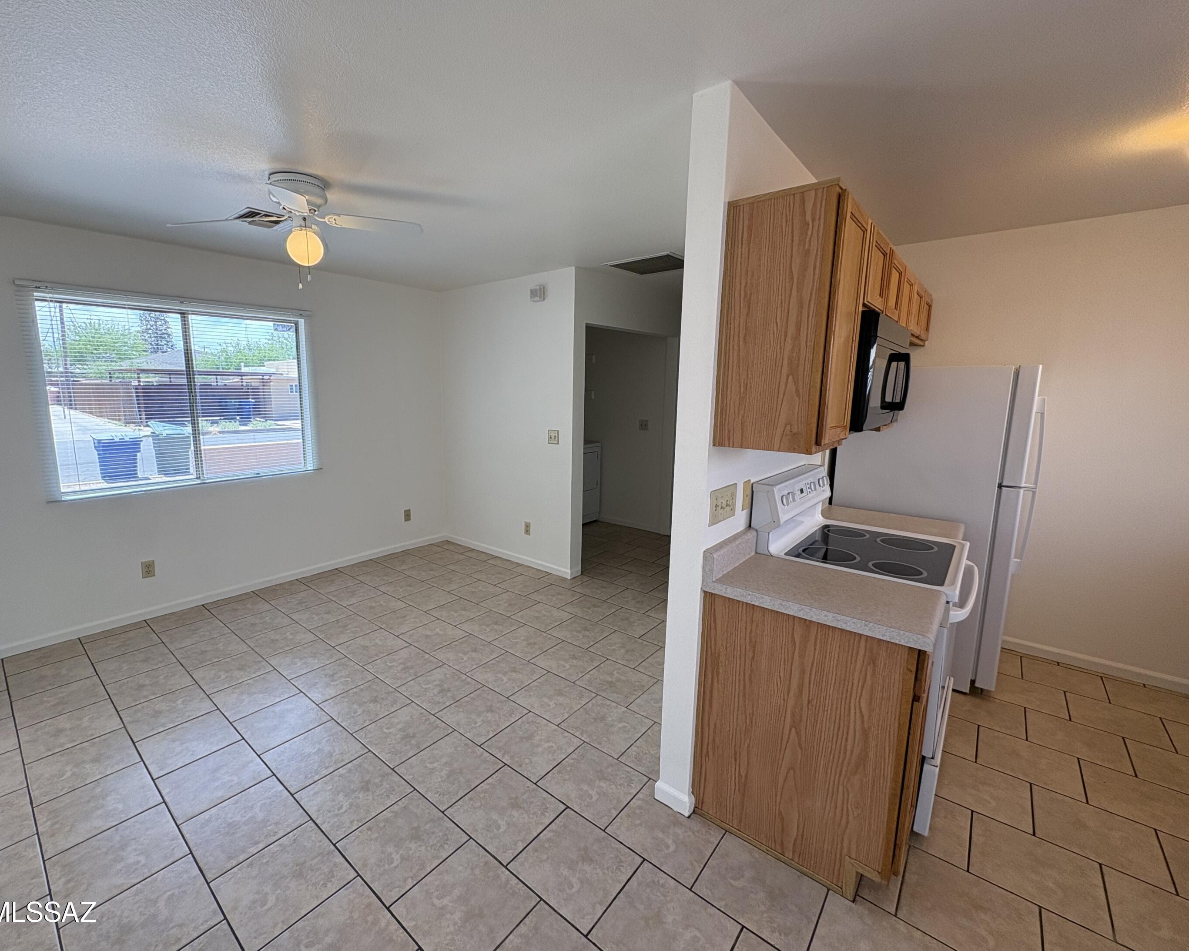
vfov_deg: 84.0
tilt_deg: -7.9
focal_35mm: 15
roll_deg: -0.2
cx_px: 549
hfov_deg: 96.6
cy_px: 468
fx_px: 528
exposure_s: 1/136
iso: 100
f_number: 2.2
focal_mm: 2.22
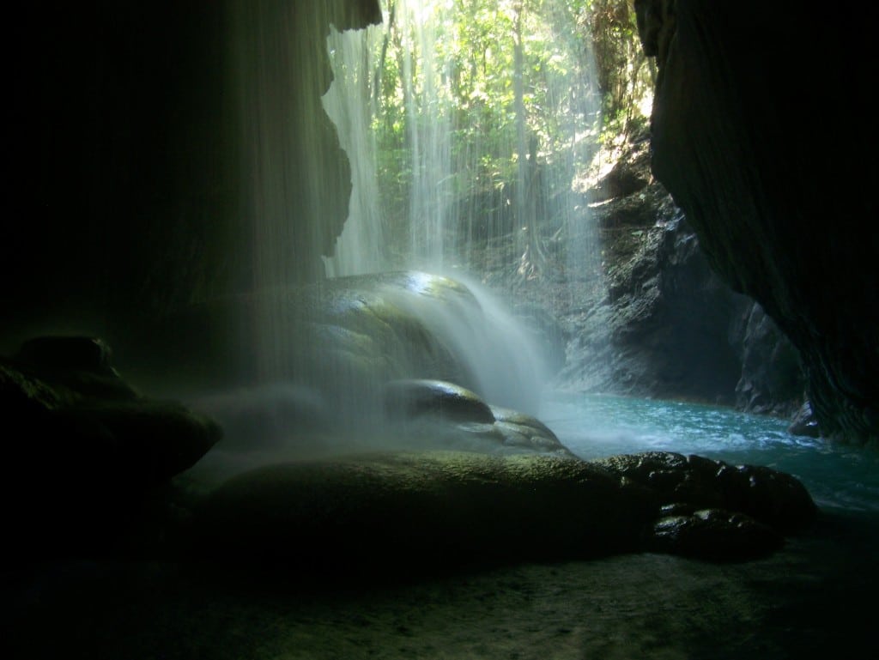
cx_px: 440
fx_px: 965
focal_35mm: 38
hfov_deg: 49.0
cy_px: 330
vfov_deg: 37.8
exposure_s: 1/8
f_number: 2.8
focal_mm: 6.3
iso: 80
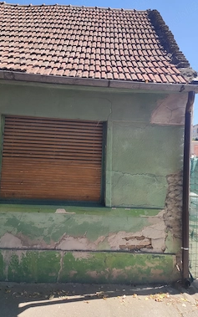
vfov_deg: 66.4
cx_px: 104
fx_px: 242
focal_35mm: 28
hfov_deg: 44.5
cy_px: 151
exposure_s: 1/748
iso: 50
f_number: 1.79
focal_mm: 4.71
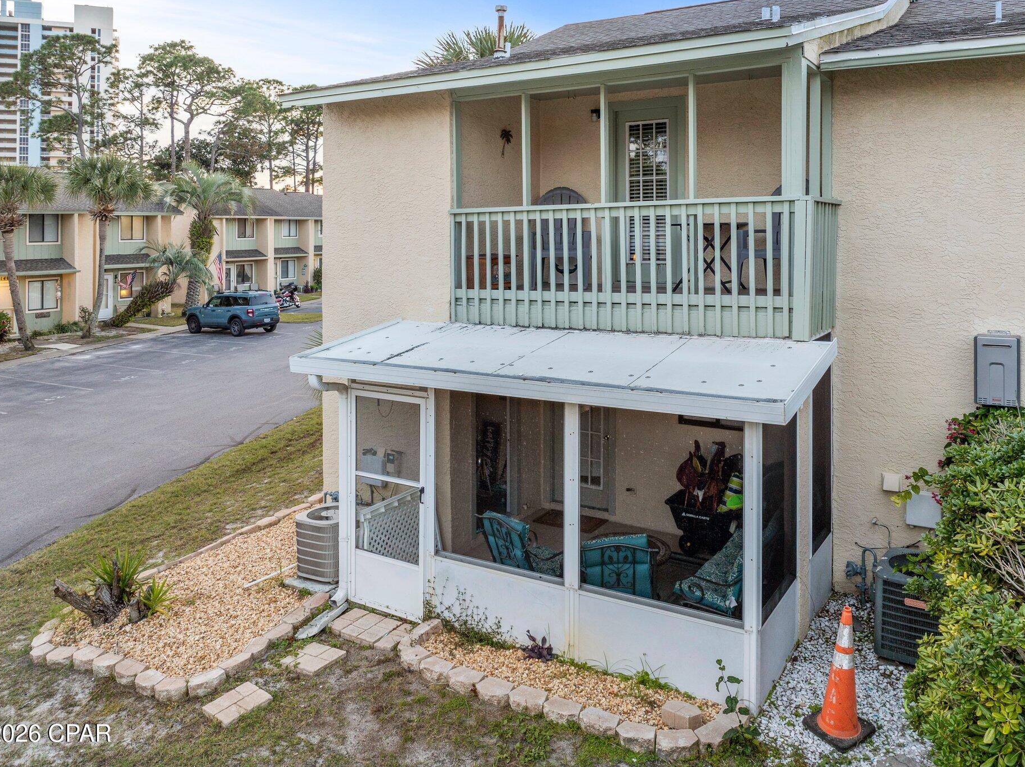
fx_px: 799
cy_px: 341
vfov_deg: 51.2
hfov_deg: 65.3
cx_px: 545
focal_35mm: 27
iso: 320
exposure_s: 1/50
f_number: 2.8
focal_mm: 12.29
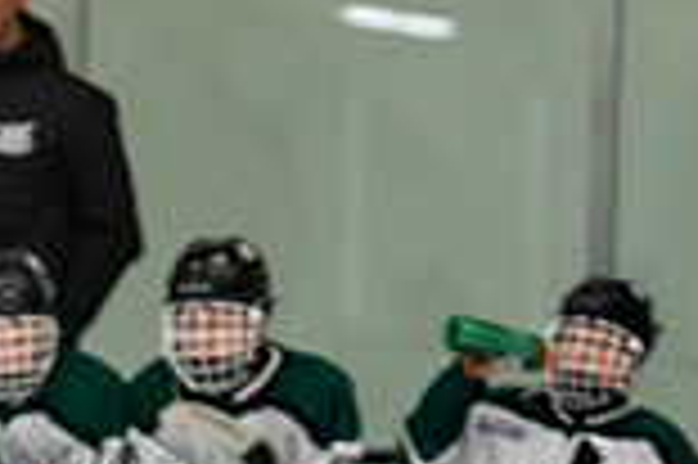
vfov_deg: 2.0
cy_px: 880
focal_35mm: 678
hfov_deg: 3.0
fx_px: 13132
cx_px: -62
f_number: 3.2
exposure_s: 1/640
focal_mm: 116
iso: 2000
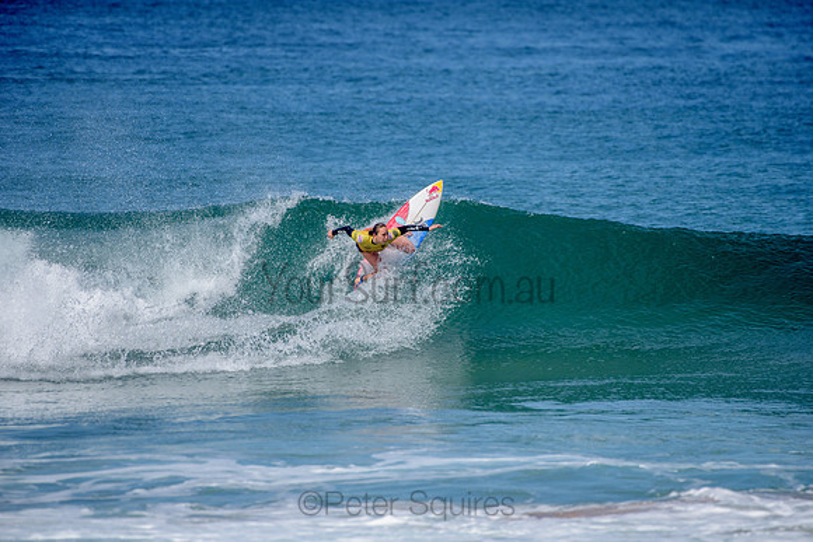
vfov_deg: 2.8
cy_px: 271
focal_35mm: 500
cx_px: 406
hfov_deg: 4.1
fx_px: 11294
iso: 250
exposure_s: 1/2500
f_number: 6.3
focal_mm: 500
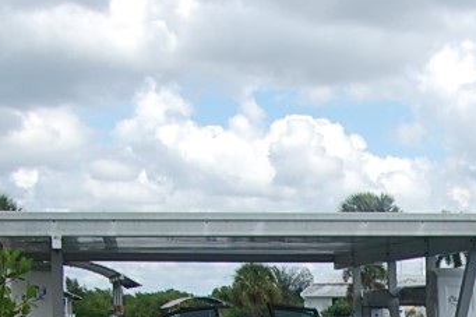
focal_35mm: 119
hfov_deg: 15.9
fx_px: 1573
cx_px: 692
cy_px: 669
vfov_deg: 10.4
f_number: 8
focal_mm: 18
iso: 200
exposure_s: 1/320
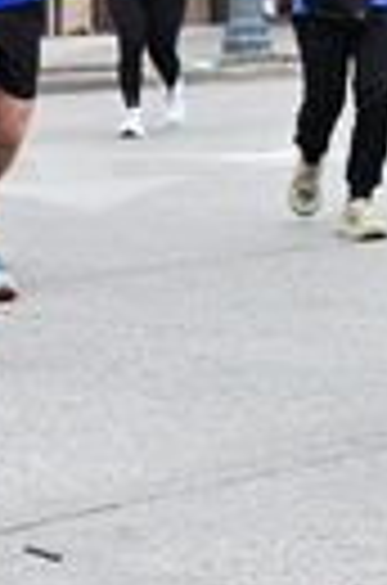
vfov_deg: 11.7
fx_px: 2821
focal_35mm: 174
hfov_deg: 7.8
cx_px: 470
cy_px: -58
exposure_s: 1/640
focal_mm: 41
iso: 1600
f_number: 4
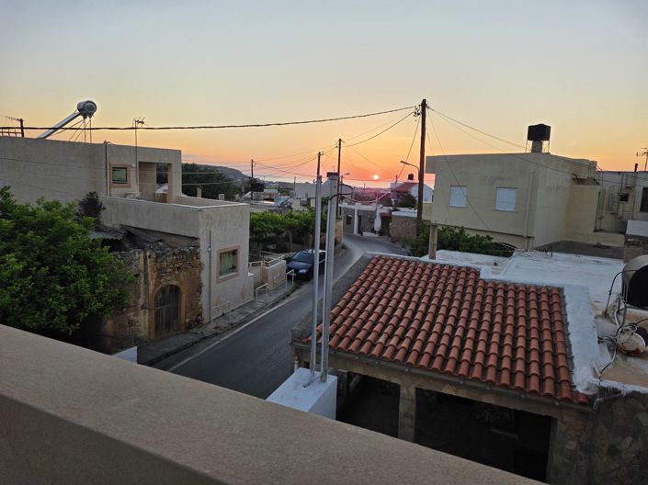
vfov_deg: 58.8
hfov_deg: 74.0
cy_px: 242
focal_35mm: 23
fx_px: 430
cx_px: 324
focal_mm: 6.25
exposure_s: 1/359
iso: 32
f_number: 1.7
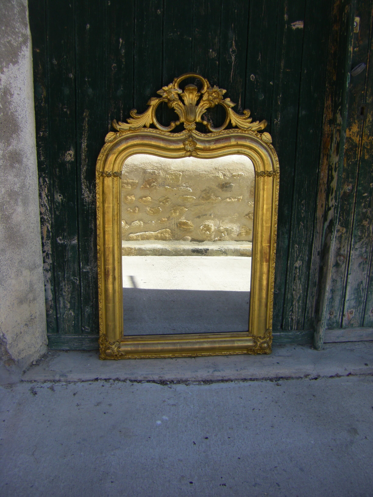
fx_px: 546
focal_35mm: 38
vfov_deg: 49.0
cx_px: 186
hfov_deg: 37.7
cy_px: 248
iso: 64
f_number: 7
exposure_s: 1/125
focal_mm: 6.3
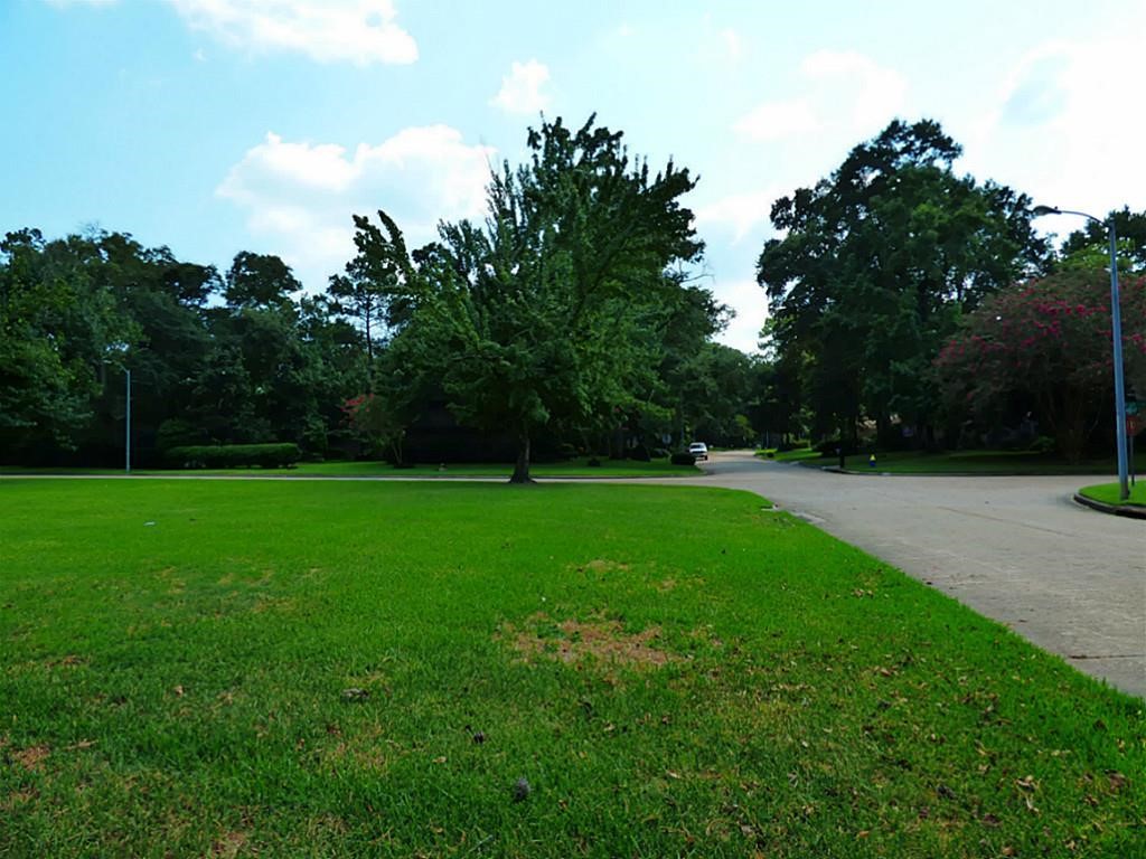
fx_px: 662
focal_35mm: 20
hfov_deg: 81.7
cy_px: 430
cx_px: 573
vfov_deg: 66.0
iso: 200
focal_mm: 3.58
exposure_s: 1/640
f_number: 4
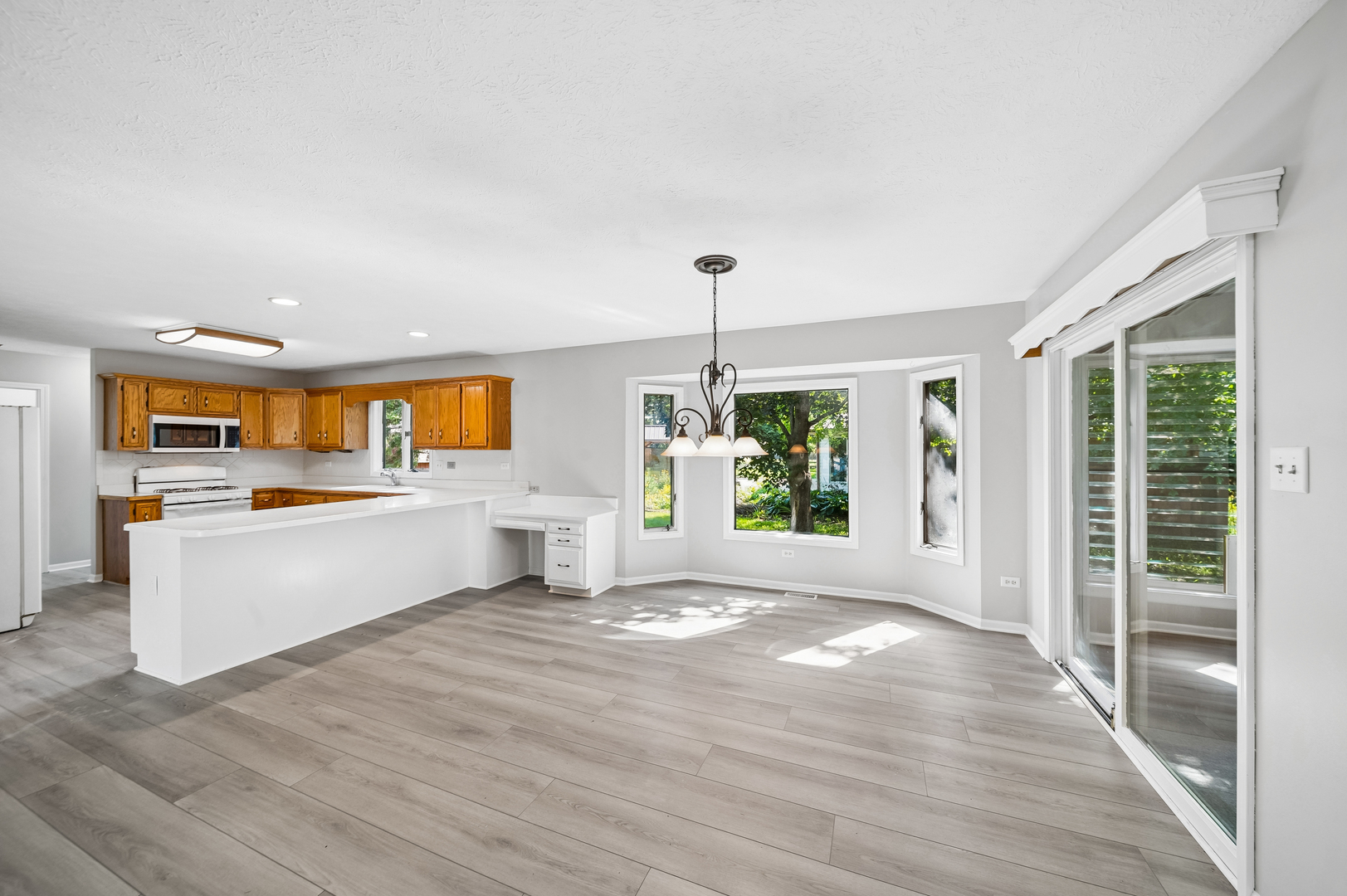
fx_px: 486
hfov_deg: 108.4
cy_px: 448
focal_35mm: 13
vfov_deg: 85.4
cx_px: 674
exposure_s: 1/13
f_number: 8
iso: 400
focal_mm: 13
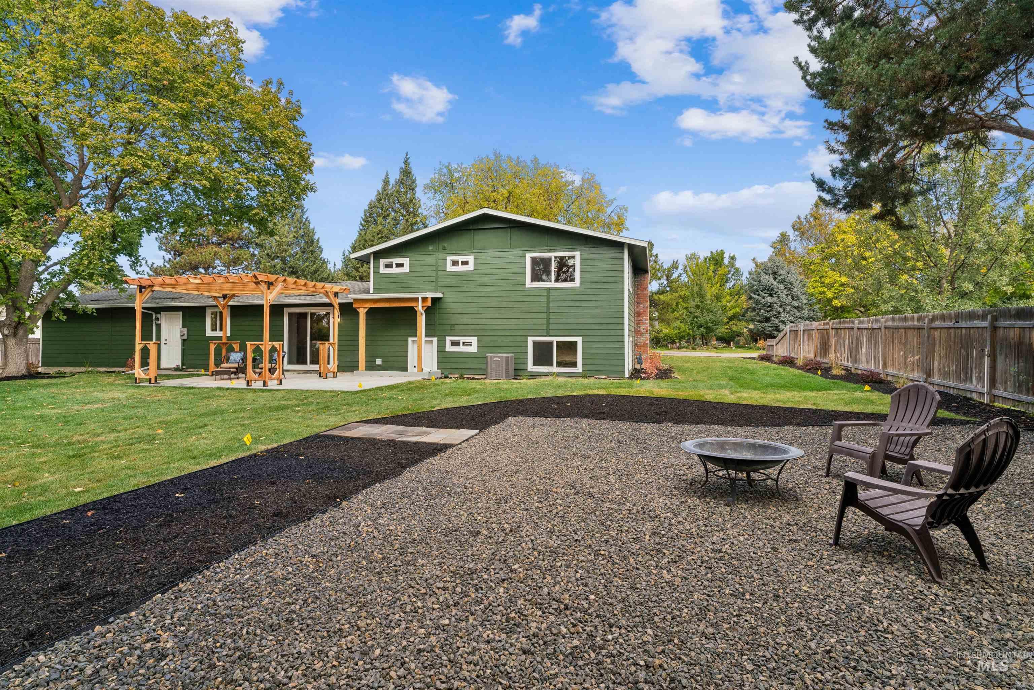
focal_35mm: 18
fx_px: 514
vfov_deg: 67.7
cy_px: 345
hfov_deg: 90.3
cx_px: 517
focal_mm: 17.9
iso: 400
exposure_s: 1/60
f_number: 13
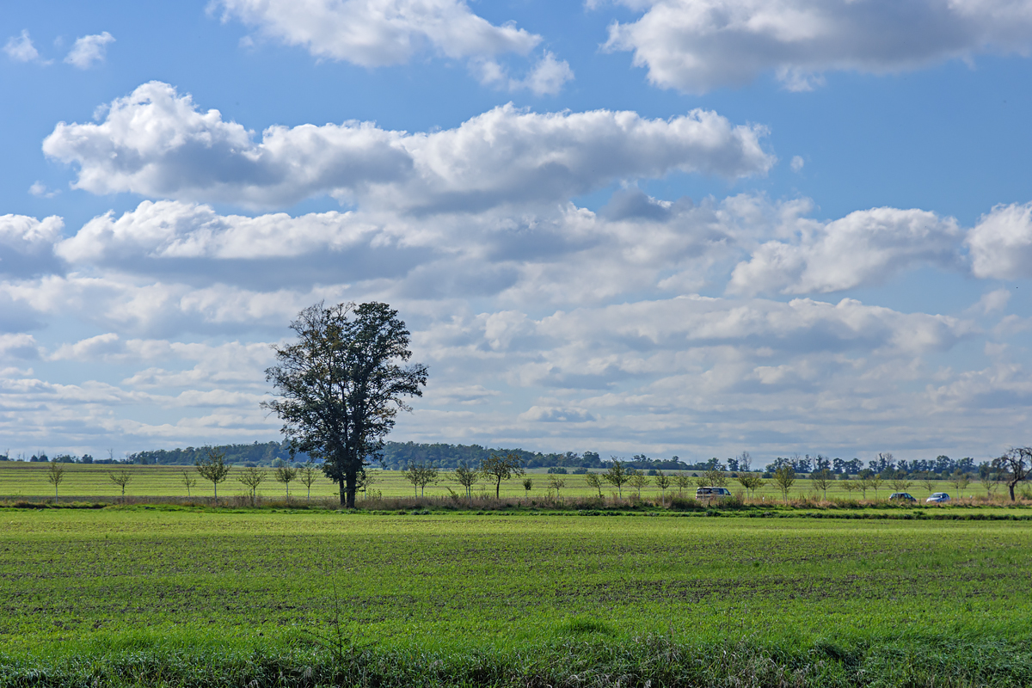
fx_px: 2838
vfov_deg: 13.8
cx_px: 516
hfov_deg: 20.6
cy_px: 344
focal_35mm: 99
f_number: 8
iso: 200
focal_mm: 66
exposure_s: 1/2500
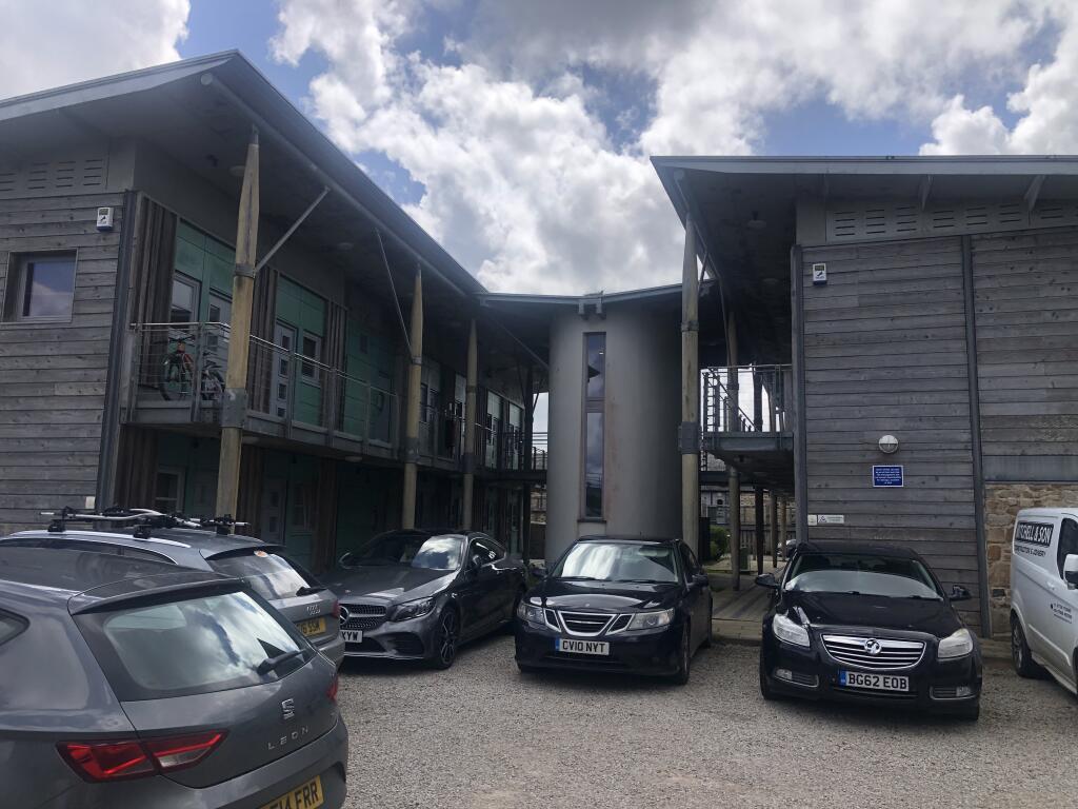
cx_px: 539
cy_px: 404
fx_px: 872
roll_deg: -1.1
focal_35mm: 28
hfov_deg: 63.4
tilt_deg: +9.0
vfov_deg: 49.7
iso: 25
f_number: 1.8
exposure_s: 1/3205
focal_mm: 4
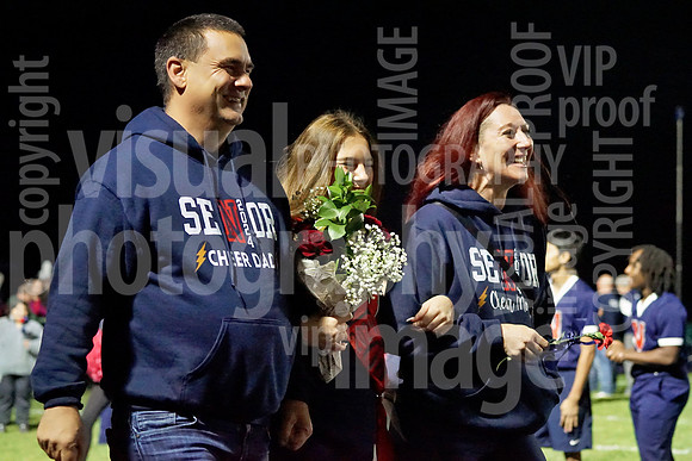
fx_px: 2019
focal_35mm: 105
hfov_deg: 19.5
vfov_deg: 13.0
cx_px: 346
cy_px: 230
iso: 8000
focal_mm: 70
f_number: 4
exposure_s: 1/400
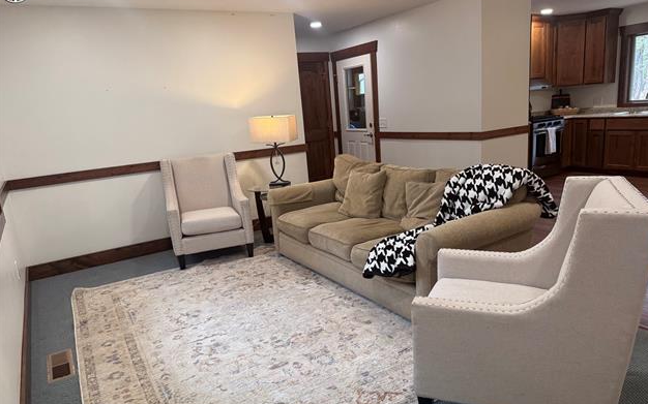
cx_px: 328
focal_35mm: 26
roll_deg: +4.7
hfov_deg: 70.4
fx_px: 459
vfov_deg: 47.6
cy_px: 214
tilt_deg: -13.0
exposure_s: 1/120
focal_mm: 6.76
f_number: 1.78
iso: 200
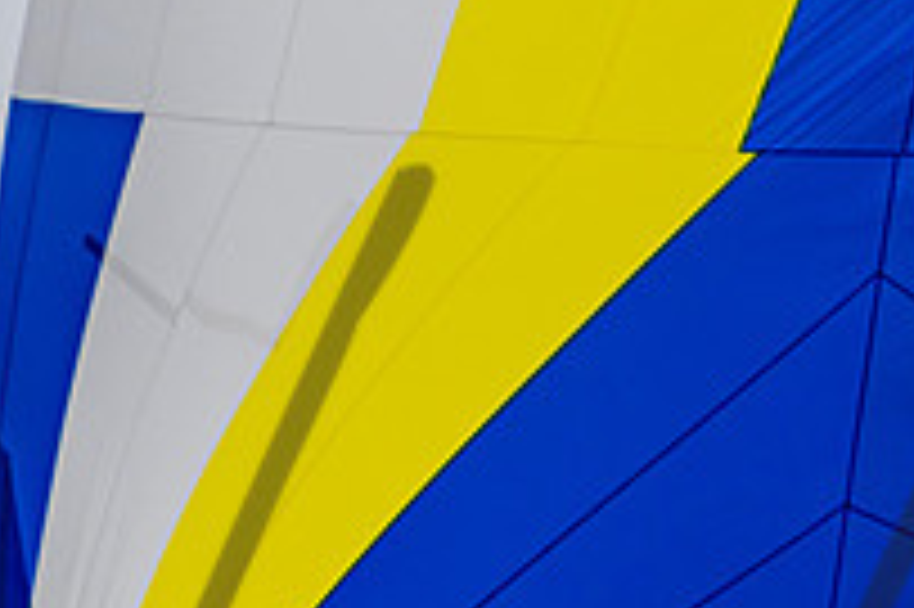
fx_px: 14536
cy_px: 718
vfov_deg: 2.4
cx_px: 1386
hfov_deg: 3.6
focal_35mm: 573
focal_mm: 160
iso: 250
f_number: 6.3
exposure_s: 1/1600
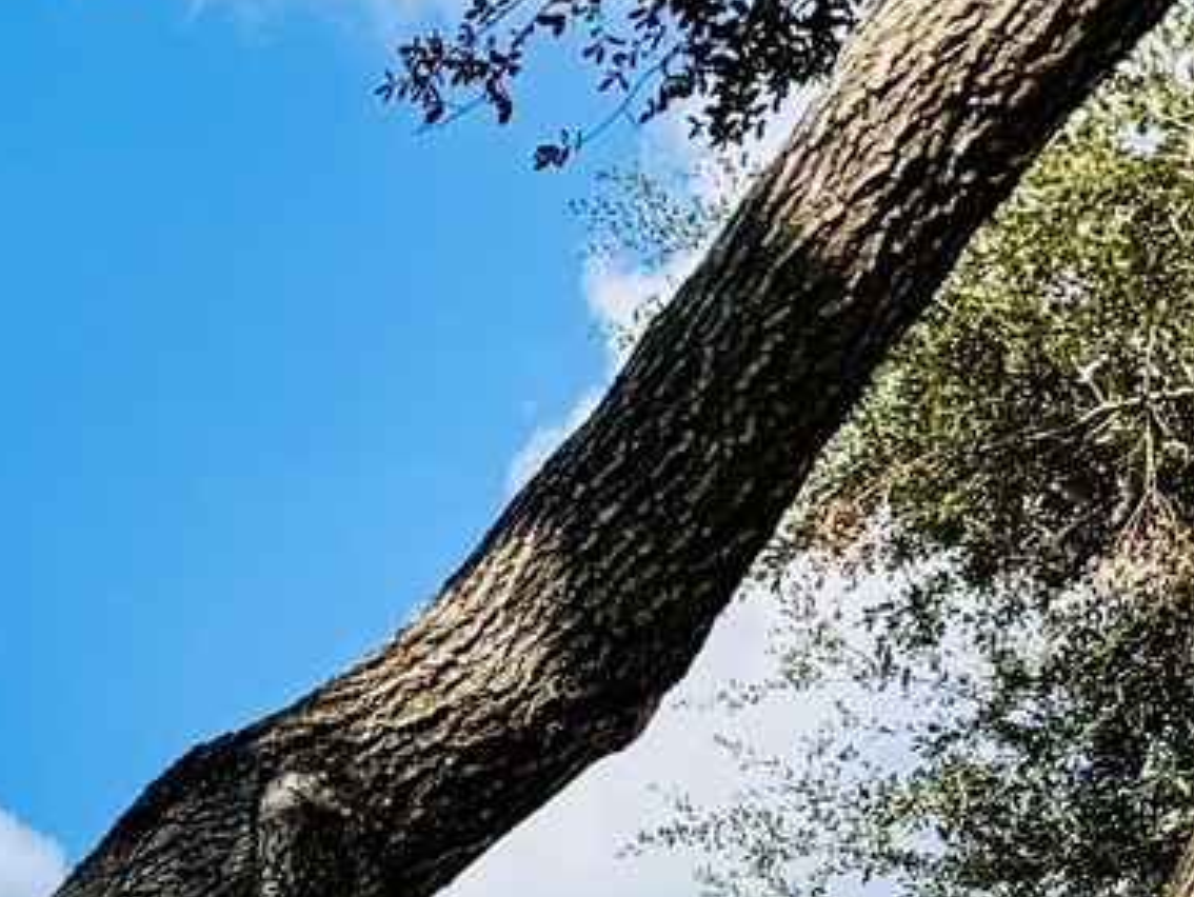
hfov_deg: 13.5
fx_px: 4487
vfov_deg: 9.6
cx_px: -979
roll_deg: -0.2
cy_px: 2397
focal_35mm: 130
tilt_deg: -2.3
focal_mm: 6.76
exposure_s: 1/4049
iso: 80
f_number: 1.78
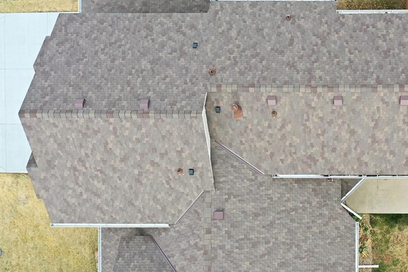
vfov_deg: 27.5
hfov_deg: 38.5
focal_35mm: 49
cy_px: 151
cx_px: 340
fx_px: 555
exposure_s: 1/120
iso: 100
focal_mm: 10.3
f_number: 4
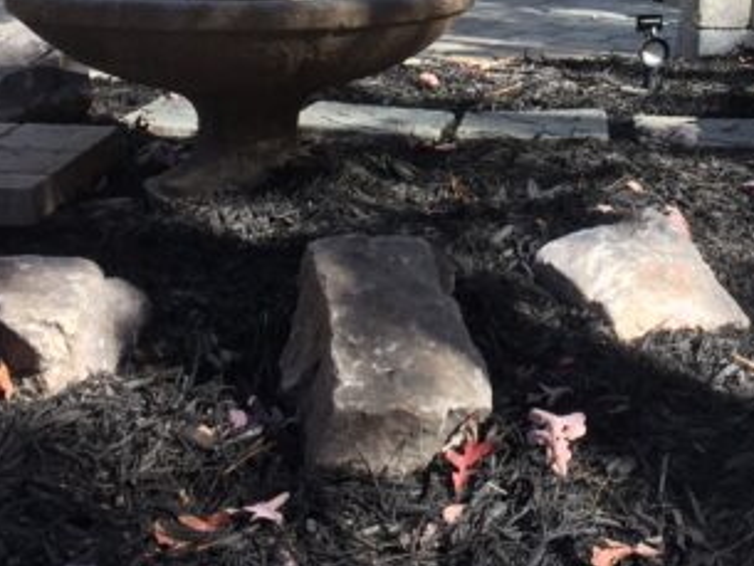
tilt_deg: -8.6
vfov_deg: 19.8
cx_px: 534
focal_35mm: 73
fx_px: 1591
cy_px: 57
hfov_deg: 26.4
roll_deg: -2.3
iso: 32
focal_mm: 4.15
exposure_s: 1/293
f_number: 2.2
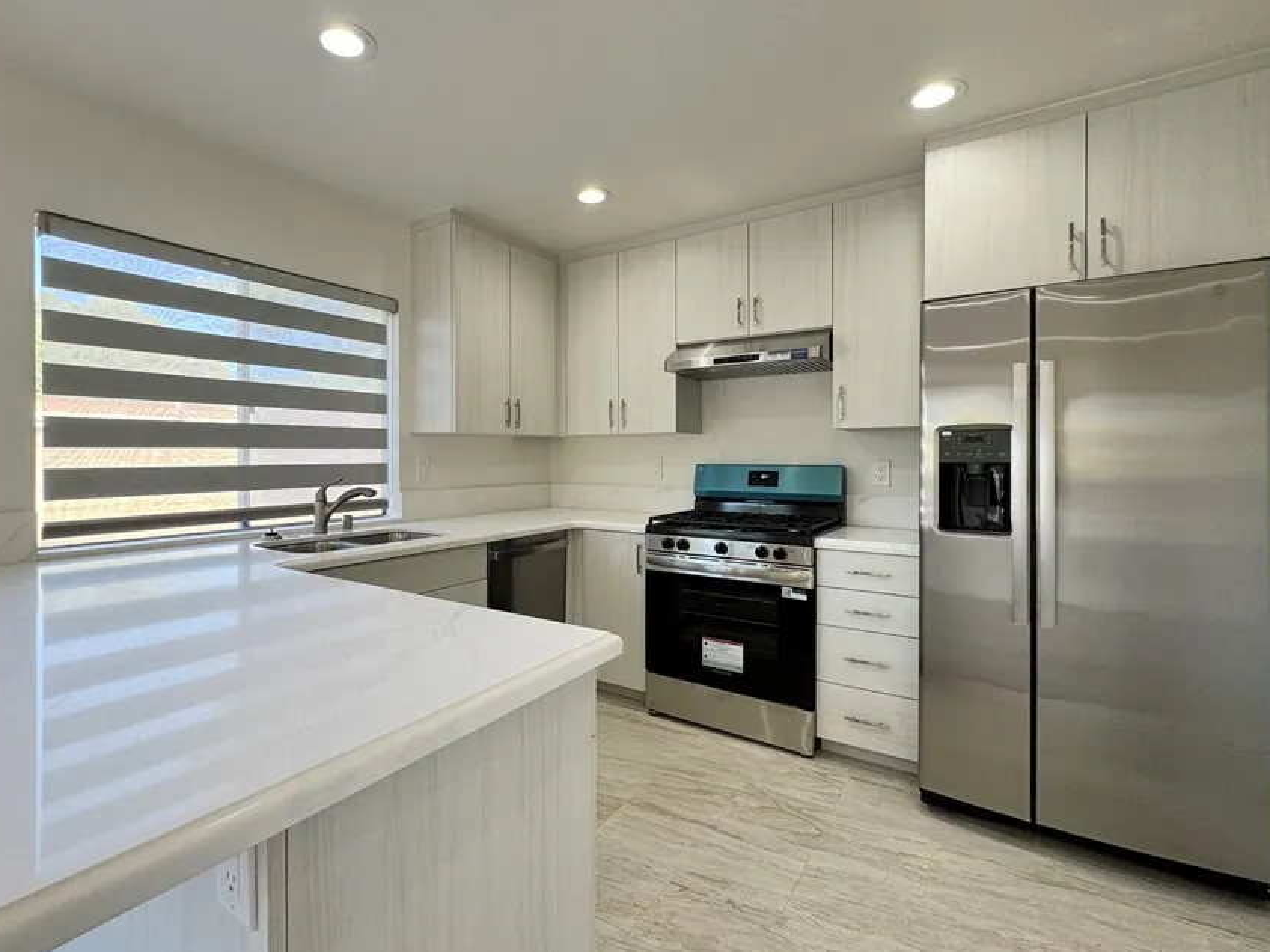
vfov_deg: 74.7
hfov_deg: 90.6
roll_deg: -0.3
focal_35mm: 17
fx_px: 624
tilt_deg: +0.1
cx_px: 559
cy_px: 456
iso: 80
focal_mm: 2.22
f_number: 2.2
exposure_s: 1/120
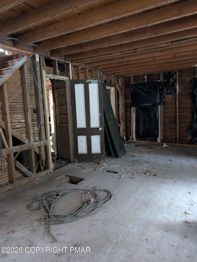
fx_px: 182
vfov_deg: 71.5
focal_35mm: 24
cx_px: 98
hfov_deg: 56.9
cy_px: 131
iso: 1244
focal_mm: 6.9
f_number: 1.68
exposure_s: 1/102
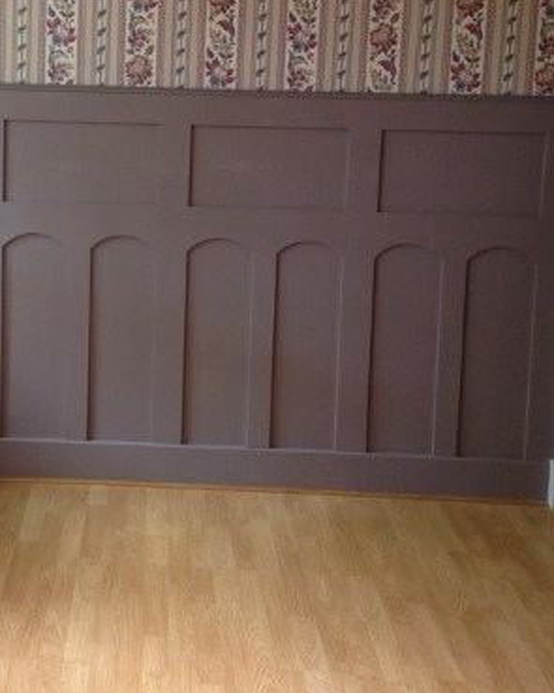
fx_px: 1374
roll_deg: -1.8
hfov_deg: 22.5
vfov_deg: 28.0
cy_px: 205
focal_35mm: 67
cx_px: 105
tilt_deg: -8.1
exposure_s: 1/20
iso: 100
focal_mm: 4.12
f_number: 2.4
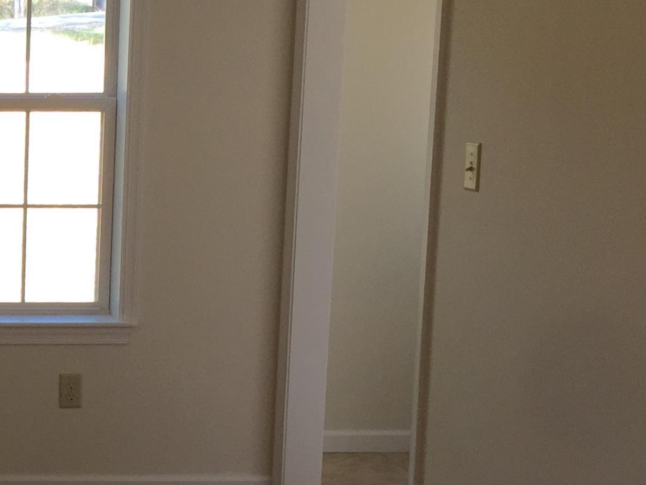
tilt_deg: -10.1
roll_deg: -0.6
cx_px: -214
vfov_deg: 17.1
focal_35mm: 86
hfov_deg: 20.6
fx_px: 1605
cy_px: 339
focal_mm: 4.15
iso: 40
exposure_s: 1/120
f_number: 2.2
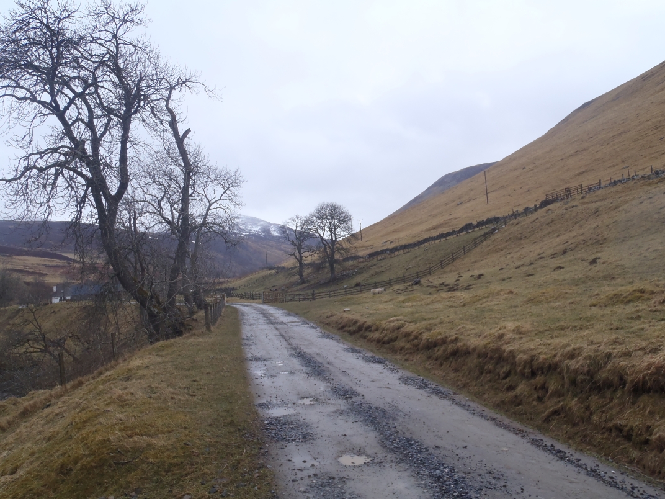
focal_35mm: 28
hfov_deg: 63.4
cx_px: 332
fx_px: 538
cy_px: 250
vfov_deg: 49.7
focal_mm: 5
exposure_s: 1/100
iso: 80
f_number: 4.5
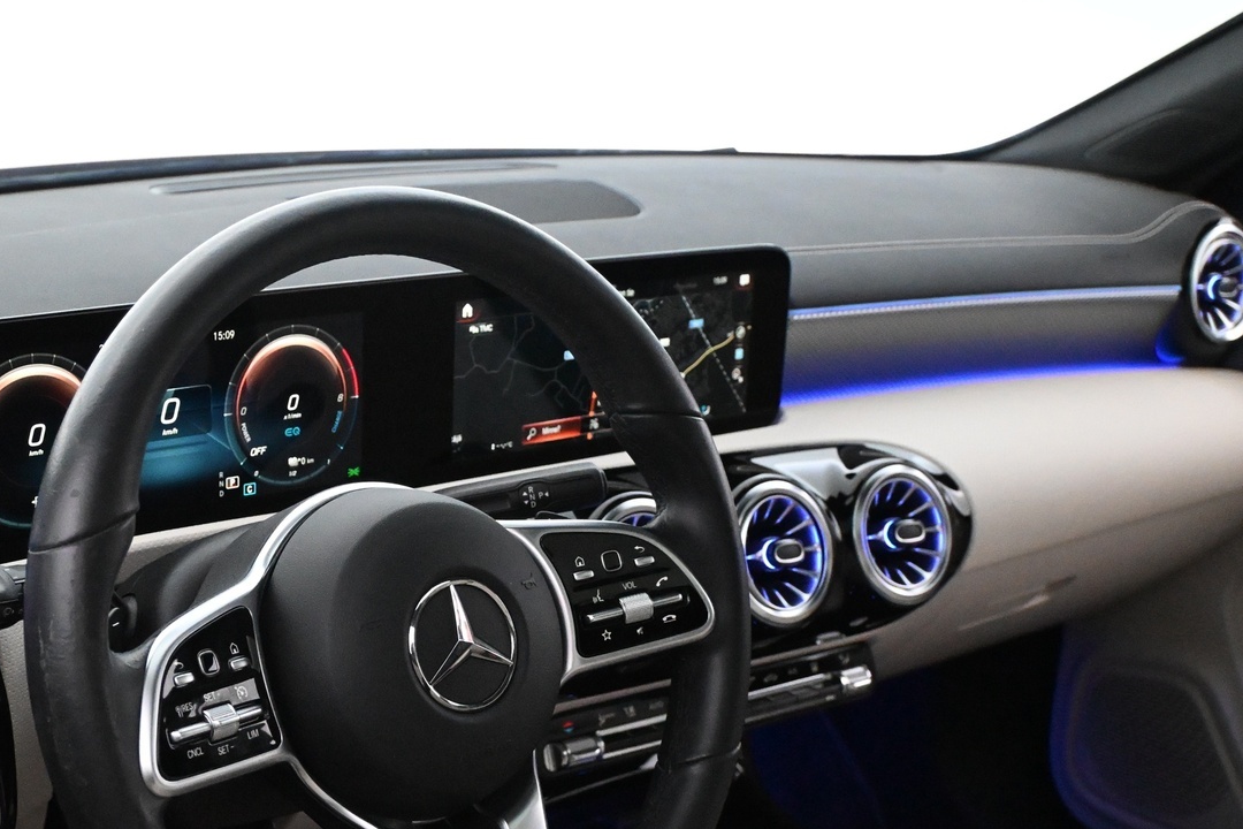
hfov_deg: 35.6
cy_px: 569
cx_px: 352
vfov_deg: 24.4
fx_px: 1903
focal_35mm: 55
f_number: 4.2
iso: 7200
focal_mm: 24.5
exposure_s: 1/60
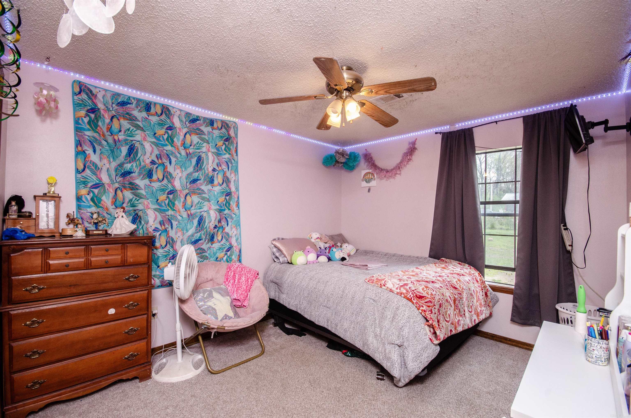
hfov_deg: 100.5
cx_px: 316
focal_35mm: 15
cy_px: 209
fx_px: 262
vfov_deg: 77.1
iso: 400
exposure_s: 1/60
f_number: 9
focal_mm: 10
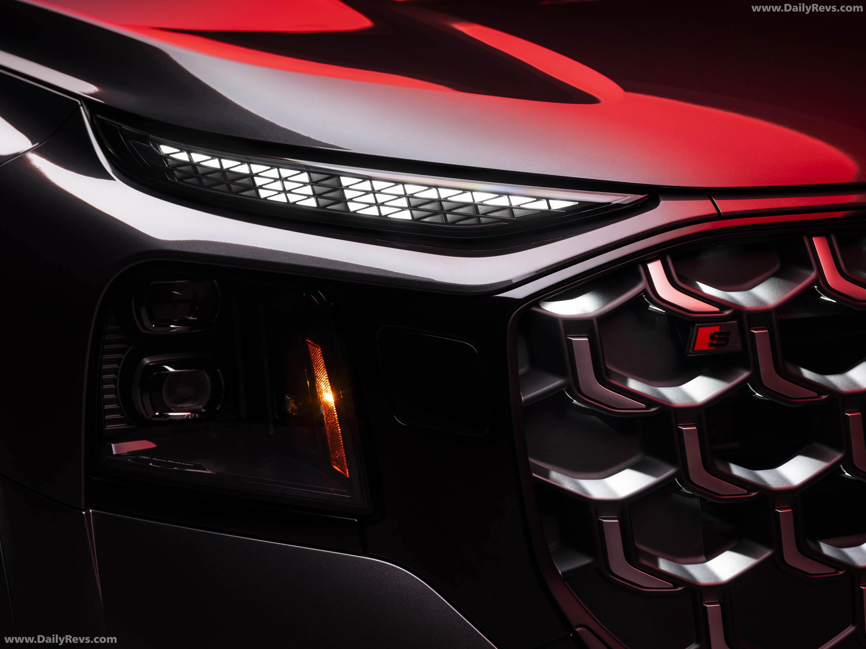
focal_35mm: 79
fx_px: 1976
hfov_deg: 24.7
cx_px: 433
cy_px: 324
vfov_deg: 18.7
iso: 125
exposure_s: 1/40
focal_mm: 100
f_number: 8
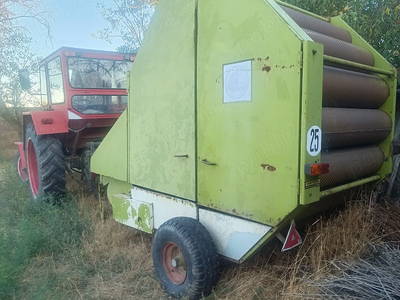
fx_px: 335
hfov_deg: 61.4
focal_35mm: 29
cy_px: 146
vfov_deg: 48.2
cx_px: 229
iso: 62
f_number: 1.88
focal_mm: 5.59
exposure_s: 1/102
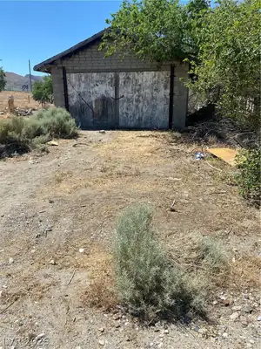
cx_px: 130
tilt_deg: -12.6
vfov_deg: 67.3
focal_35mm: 26
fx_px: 261
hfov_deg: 53.1
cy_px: 174
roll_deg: -0.3
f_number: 1.8
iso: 32
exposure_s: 1/2967
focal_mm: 4.25
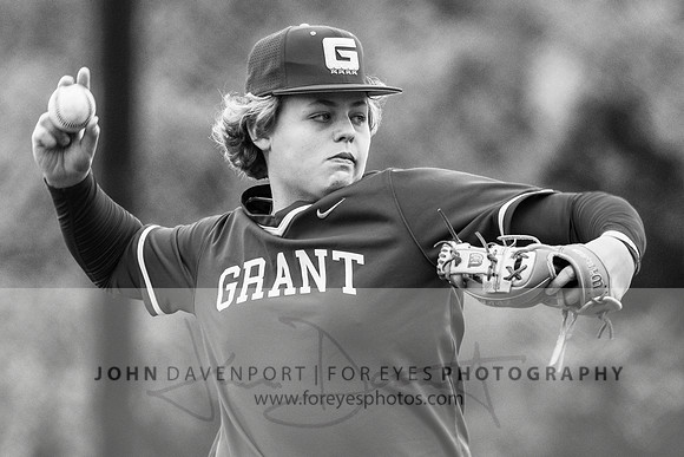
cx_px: 151
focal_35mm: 672
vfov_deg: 2.0
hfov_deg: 3.1
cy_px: 179
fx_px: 12766
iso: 5600
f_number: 5.6
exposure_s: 1/1000
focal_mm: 380
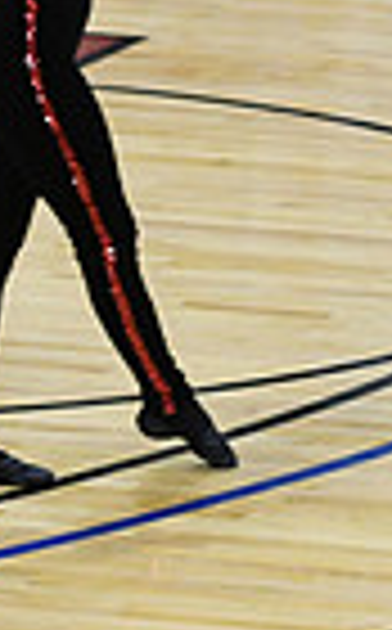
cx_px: 1275
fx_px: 9372
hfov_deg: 2.4
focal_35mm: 546
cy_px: -47
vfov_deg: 3.8
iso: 3200
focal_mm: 86
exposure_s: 1/400
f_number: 2.8
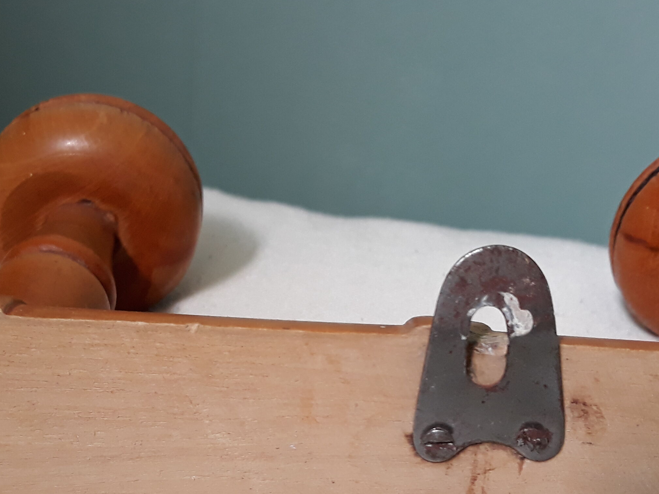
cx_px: 292
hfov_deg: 34.9
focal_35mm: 55
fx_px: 1047
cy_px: 416
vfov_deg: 25.9
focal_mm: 3.71
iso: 125
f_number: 1.7
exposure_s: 1/50
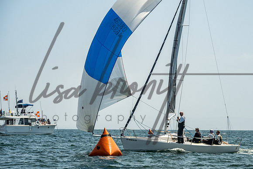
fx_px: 839
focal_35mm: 119
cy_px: 86
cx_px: 154
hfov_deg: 17.1
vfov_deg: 11.5
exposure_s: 1/1250
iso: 320
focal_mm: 96
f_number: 6.3
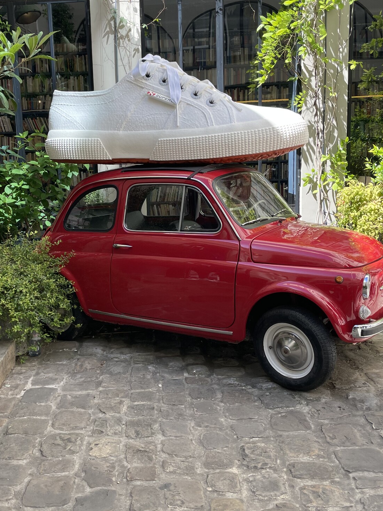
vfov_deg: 48.9
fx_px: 560
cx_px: 133
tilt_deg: -8.4
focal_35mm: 38
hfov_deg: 37.4
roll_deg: +2.3
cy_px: 241
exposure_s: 1/567
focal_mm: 4.2
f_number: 1.6
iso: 32
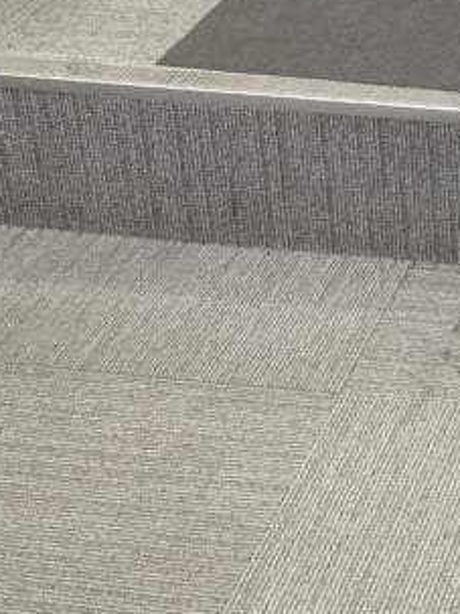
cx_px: 750
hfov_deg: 15.1
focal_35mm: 88
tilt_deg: -22.4
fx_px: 1560
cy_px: -95
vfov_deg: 21.0
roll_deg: -1.5
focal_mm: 4.2
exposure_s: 1/100
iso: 125
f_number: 1.6
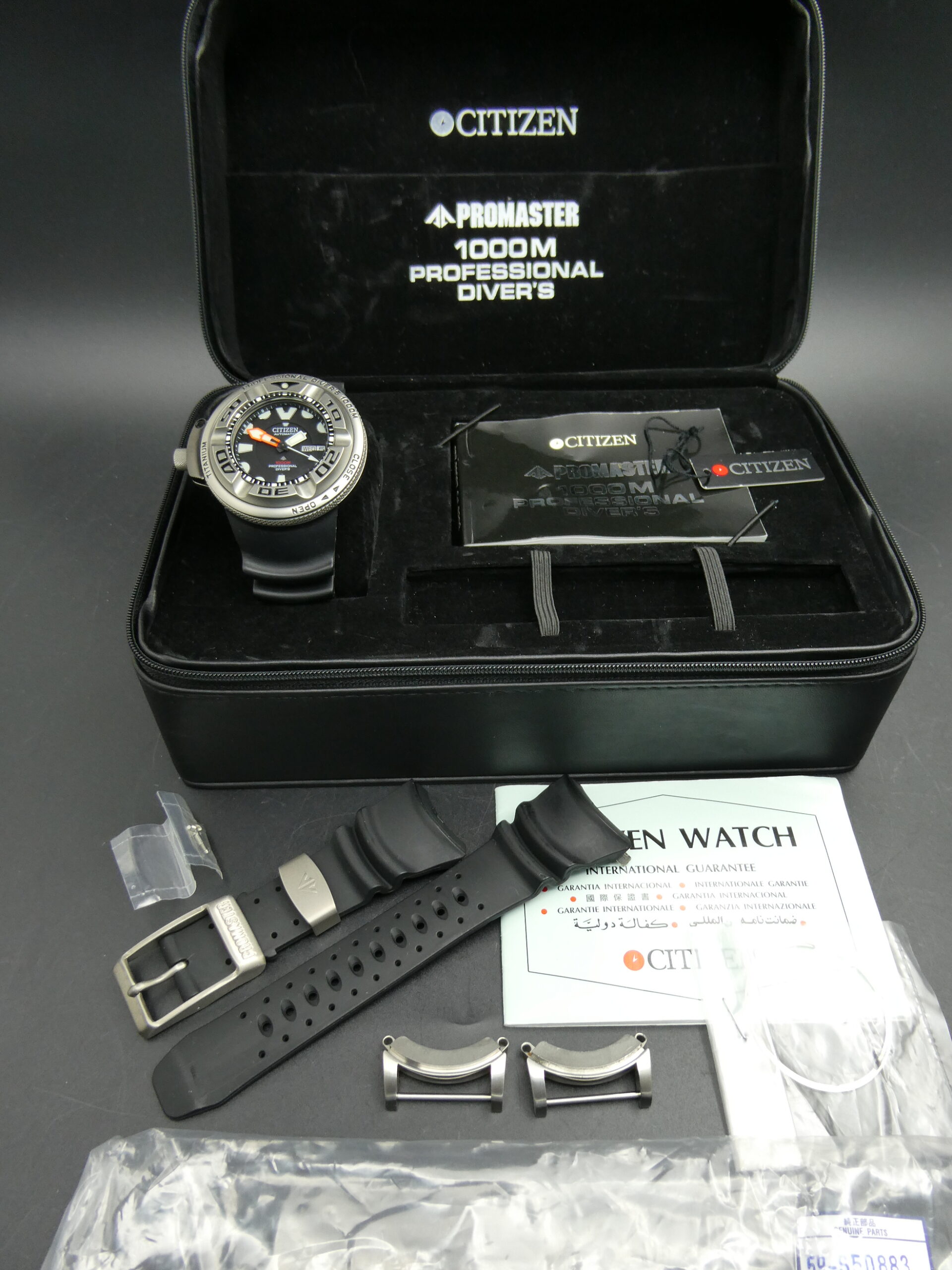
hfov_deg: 56.8
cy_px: 635
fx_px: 880
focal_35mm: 24
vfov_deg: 71.6
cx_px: 476
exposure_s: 1/60
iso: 125
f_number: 3.3
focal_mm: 4.3
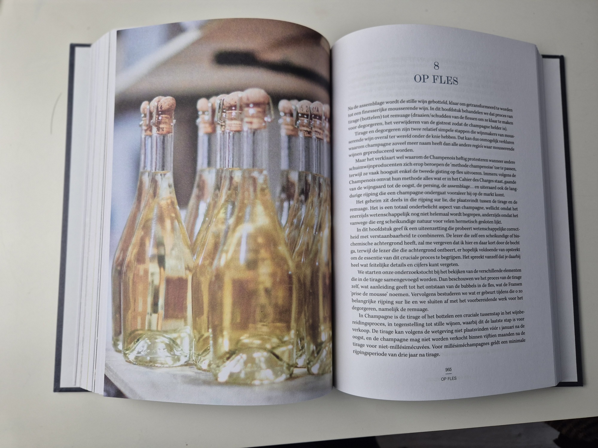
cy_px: 224
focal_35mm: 23
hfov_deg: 73.9
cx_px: 299
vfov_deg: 58.9
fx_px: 397
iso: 125
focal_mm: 5.4
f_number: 1.8
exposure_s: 1/100
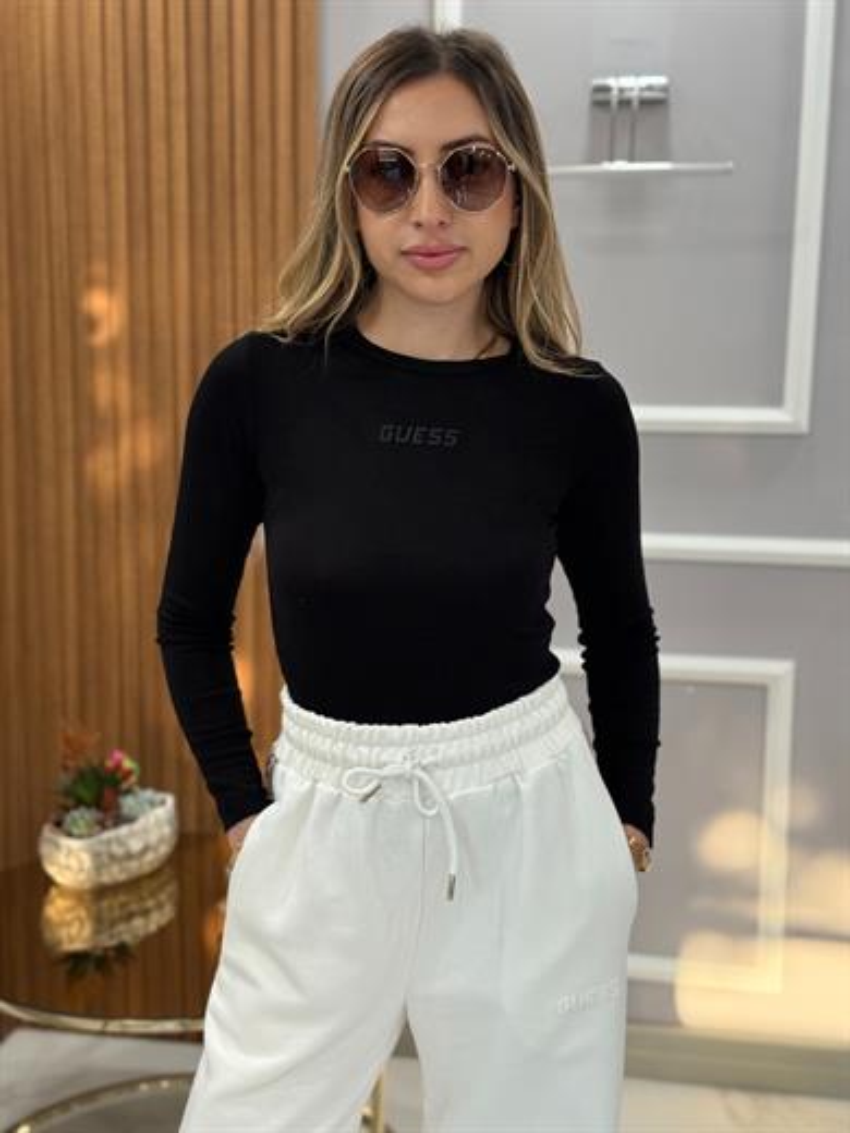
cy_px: 566
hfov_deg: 30.3
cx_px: 425
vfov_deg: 39.7
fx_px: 1572
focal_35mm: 48
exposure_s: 1/121
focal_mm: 6.76
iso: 200
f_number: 1.78
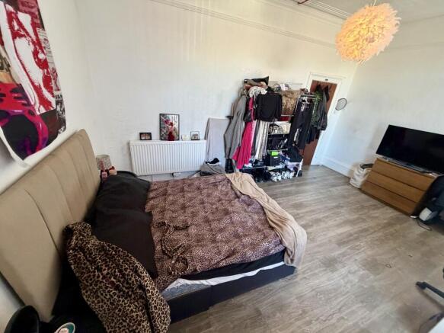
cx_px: 222
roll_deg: -7.1
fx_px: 180
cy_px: 166
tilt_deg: -24.6
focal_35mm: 14
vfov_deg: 85.7
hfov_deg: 102.1
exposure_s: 1/77
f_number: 2.2
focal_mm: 2.22
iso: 320
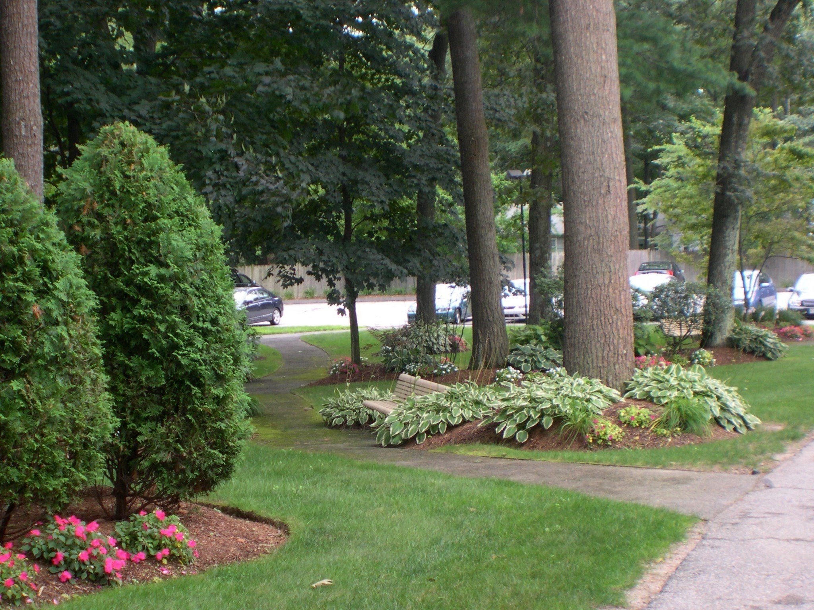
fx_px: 2681
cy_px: 305
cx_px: 407
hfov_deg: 17.3
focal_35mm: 114
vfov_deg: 13.0
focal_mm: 24
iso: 100
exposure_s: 1/31.7
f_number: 4.9
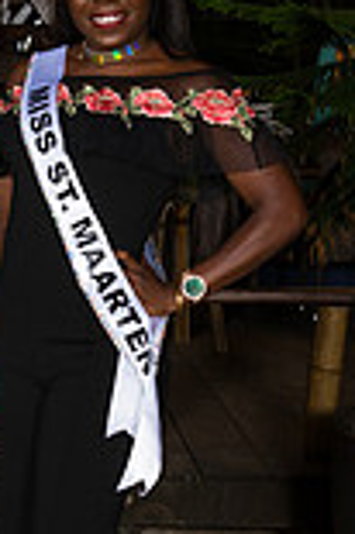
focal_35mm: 128
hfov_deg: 10.6
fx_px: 1897
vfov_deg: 16.0
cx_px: 24
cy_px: 272
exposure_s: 1/80
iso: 500
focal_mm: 44
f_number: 5.6
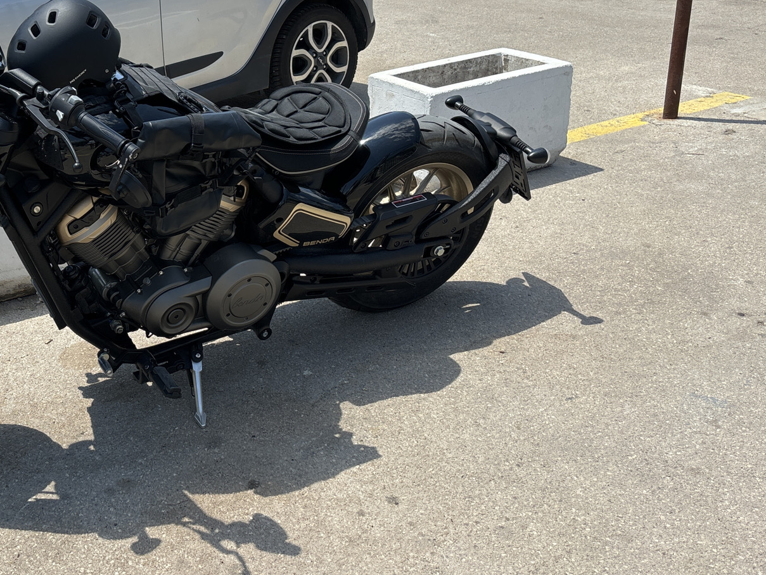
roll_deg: +5.9
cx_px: 157
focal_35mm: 43
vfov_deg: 33.5
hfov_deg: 42.0
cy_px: 231
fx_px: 952
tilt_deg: -20.1
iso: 50
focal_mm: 5.96
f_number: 1.6
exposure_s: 1/2639
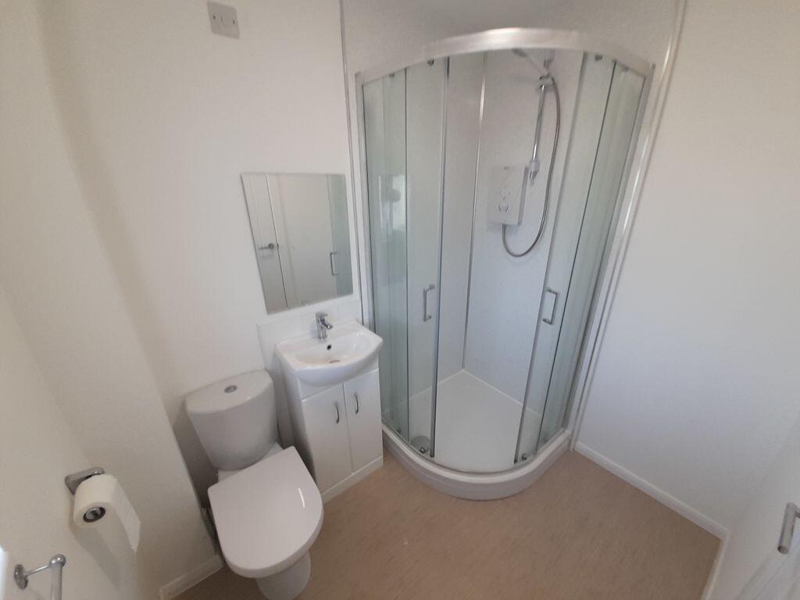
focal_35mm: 13
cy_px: 300
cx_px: 400
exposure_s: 1/50
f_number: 2.2
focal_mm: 1.42
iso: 64
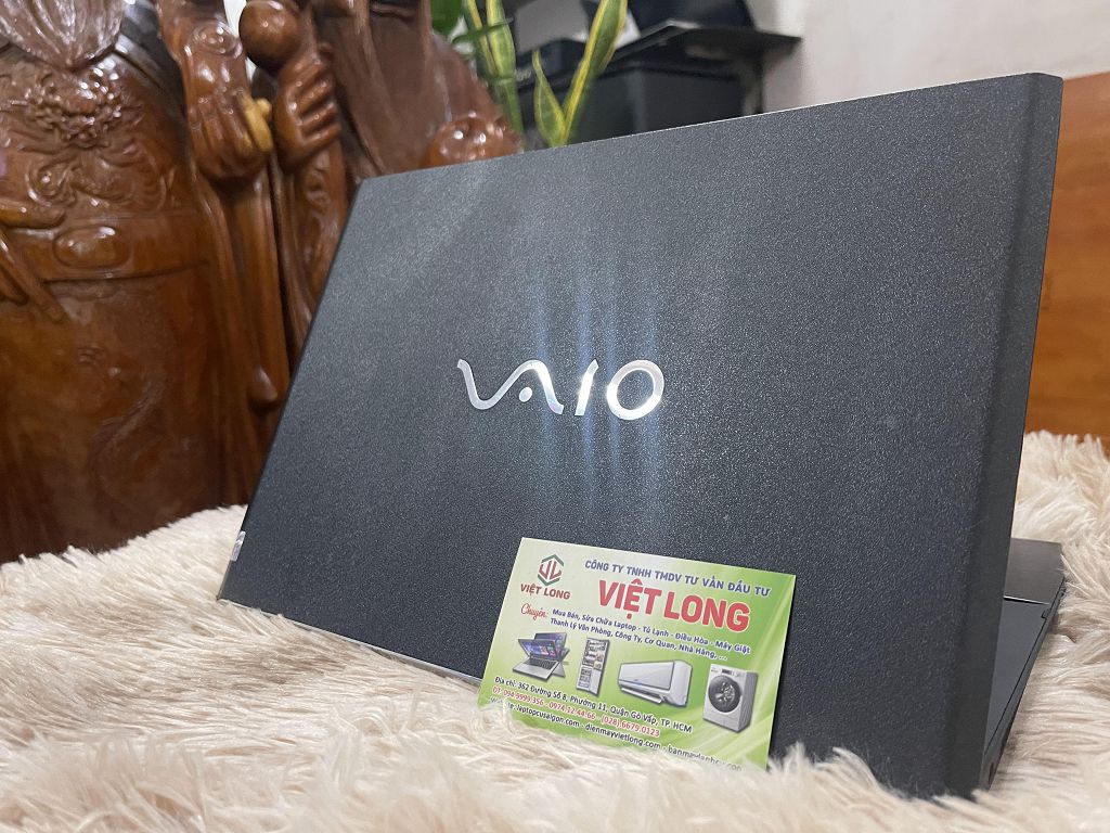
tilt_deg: -9.5
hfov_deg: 67.3
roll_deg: +4.4
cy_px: 416
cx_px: 555
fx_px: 834
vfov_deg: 53.1
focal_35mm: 26
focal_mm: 5.1
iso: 400
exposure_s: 1/60
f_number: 1.6
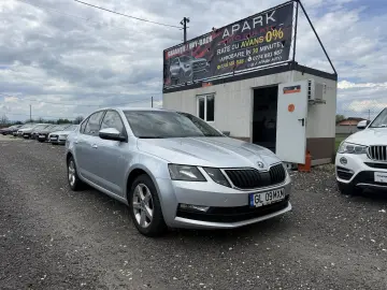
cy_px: 145
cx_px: 194
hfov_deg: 71.6
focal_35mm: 24
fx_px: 268
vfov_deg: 56.8
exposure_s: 1/6173
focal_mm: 6.76
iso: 80
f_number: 1.78
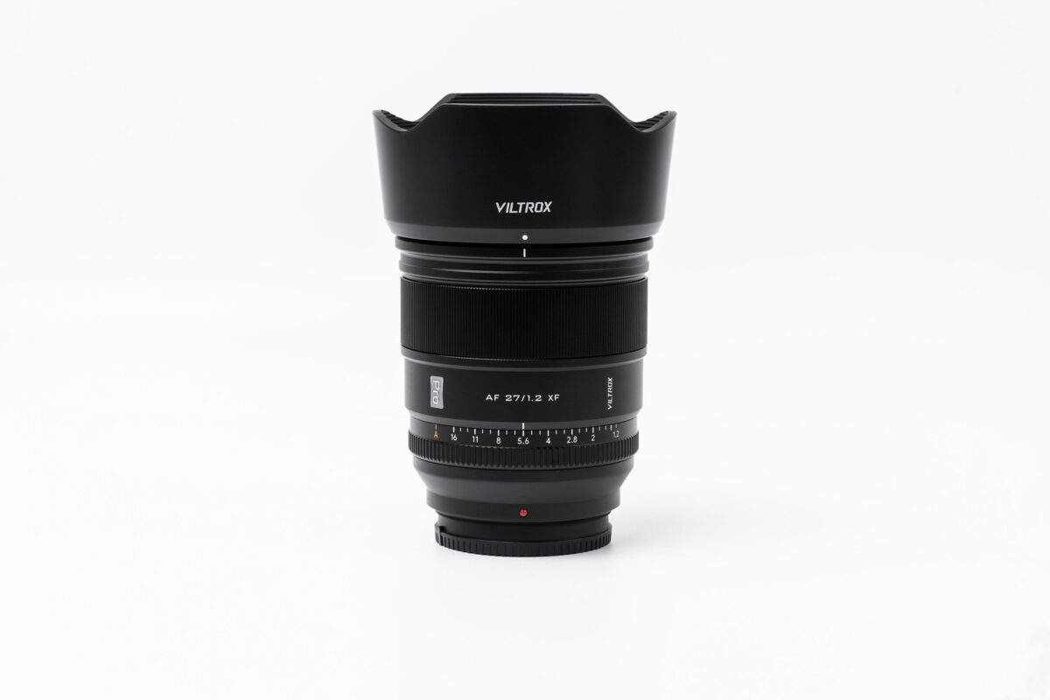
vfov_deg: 14.4
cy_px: 350
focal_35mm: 95
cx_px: 525
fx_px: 2771
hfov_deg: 21.5
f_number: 16
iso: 100
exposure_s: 1/100
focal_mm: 95
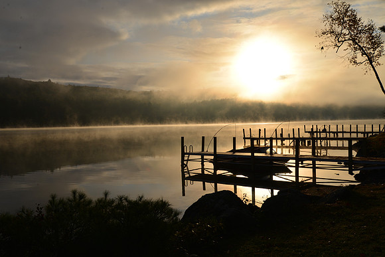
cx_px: 192
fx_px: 385
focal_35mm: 36
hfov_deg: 53.1
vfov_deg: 36.9
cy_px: 128
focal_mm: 36
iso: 100
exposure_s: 1/500
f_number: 11
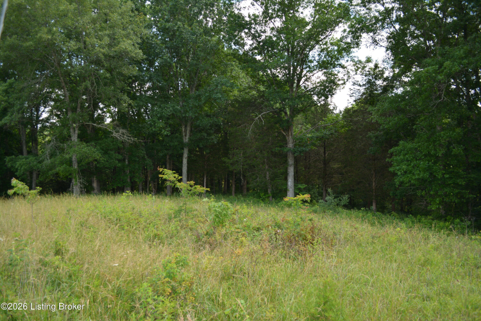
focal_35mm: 27
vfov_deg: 47.9
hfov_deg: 67.4
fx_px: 361
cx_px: 240
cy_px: 160
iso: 100
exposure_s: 1/200
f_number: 4
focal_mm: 18
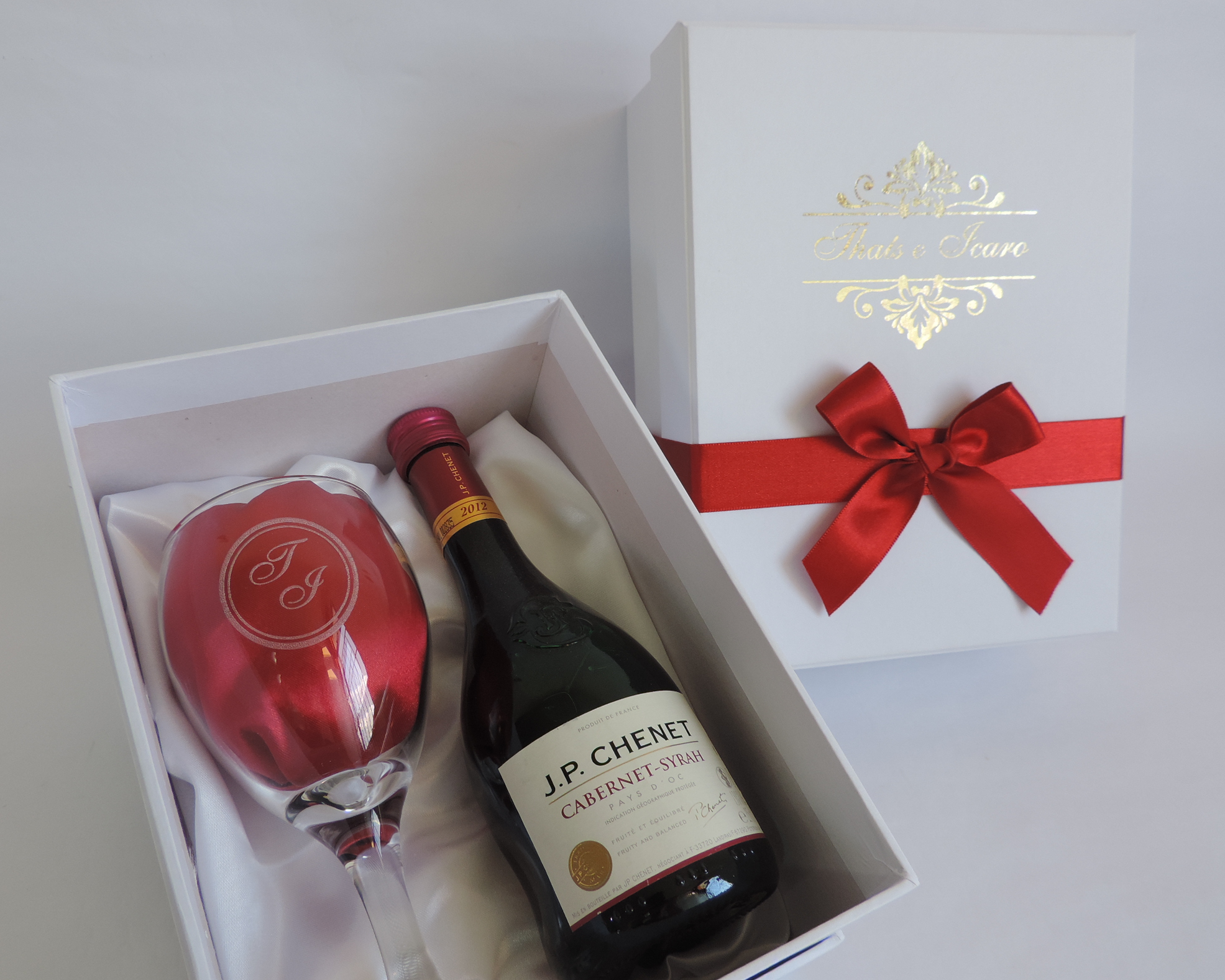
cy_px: 520
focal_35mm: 27
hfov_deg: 64.0
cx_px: 574
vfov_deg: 53.2
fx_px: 979
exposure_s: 1/30
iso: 80
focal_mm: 4.3
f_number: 3
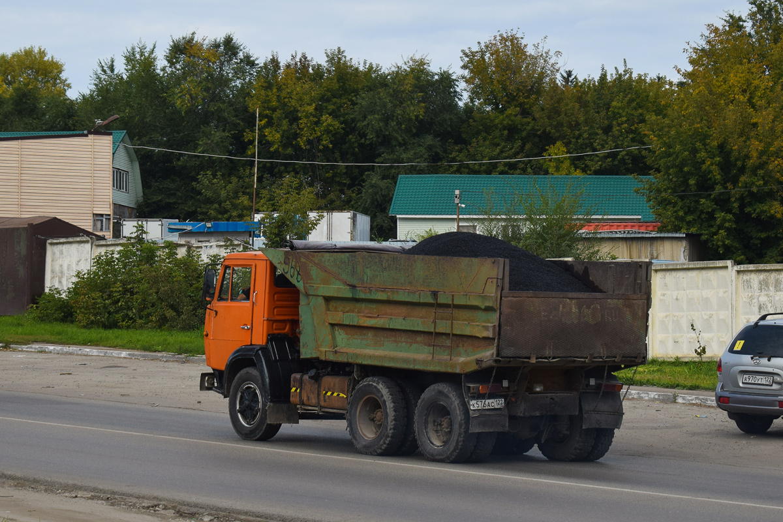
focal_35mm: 82
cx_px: 392
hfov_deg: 24.6
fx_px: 1794
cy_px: 261
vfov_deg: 16.6
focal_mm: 55
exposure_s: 1/1000
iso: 200
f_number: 6.3
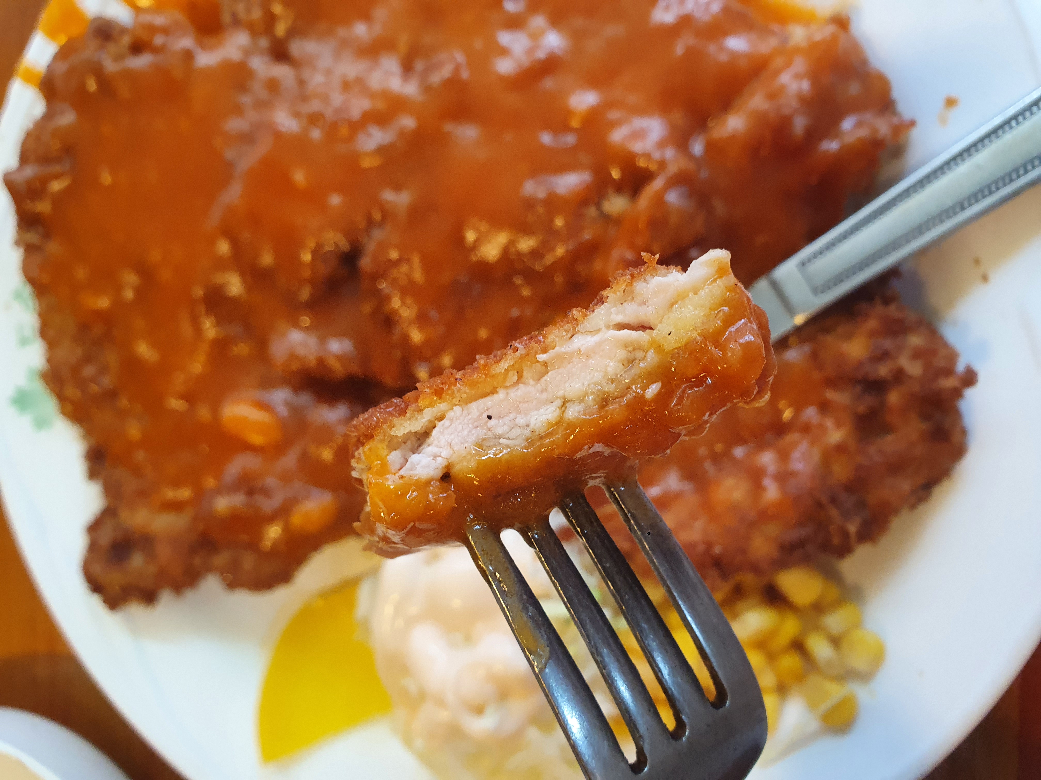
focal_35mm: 26
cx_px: 520
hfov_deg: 67.3
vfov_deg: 53.1
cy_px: 390
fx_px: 782
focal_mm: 4.32
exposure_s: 1/60
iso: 250
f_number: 2.4
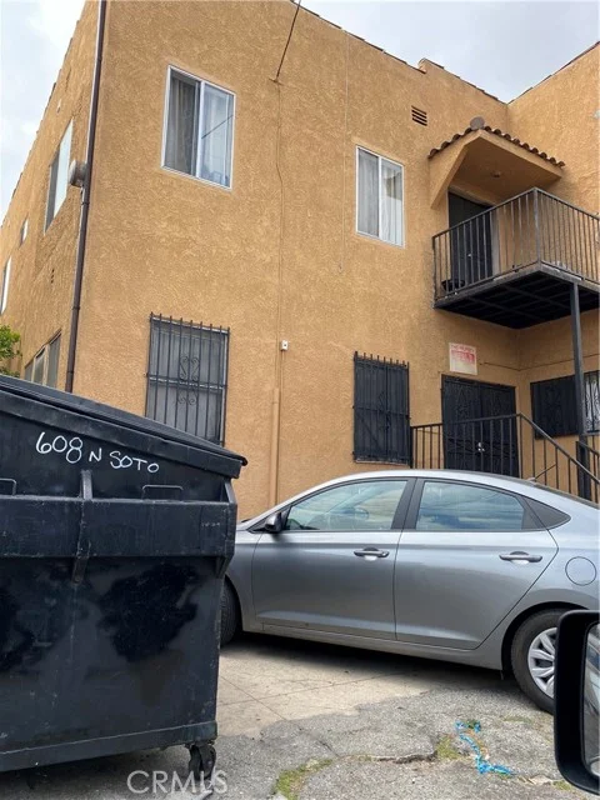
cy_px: 400
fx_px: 601
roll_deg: -0.4
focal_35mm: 26
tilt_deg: +11.8
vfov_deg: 67.3
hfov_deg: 53.1
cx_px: 300
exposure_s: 1/1043
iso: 32
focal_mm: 4.25
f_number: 1.8
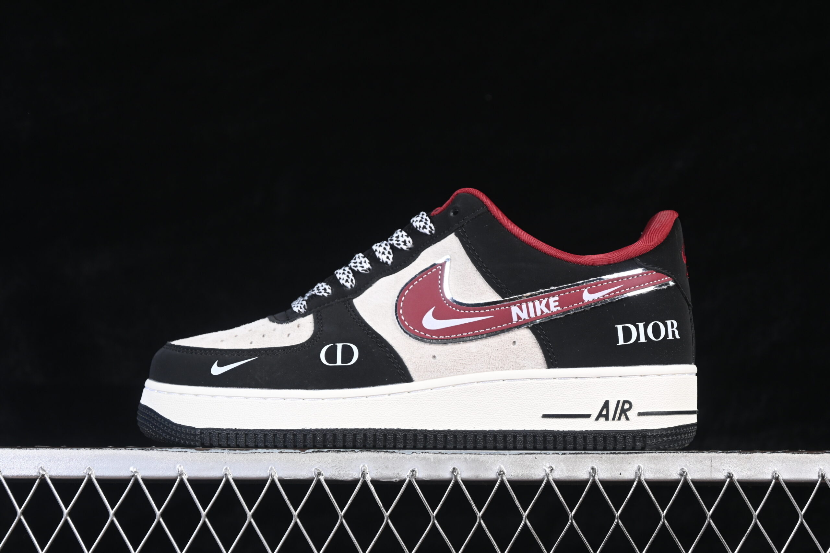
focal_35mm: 75
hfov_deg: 27.0
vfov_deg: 18.2
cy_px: 276
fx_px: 1729
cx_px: 415
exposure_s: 1/60
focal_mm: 50
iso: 160
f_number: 6.3
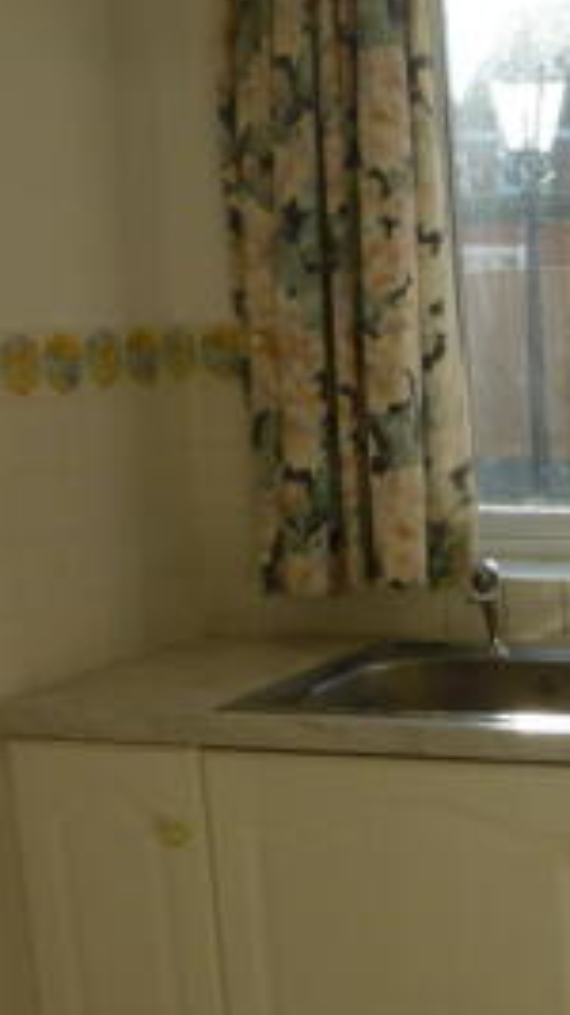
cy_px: 739
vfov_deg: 30.2
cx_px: 918
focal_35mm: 69
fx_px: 1856
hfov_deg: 15.7
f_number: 3.3
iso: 80
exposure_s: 1/250
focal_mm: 5.2
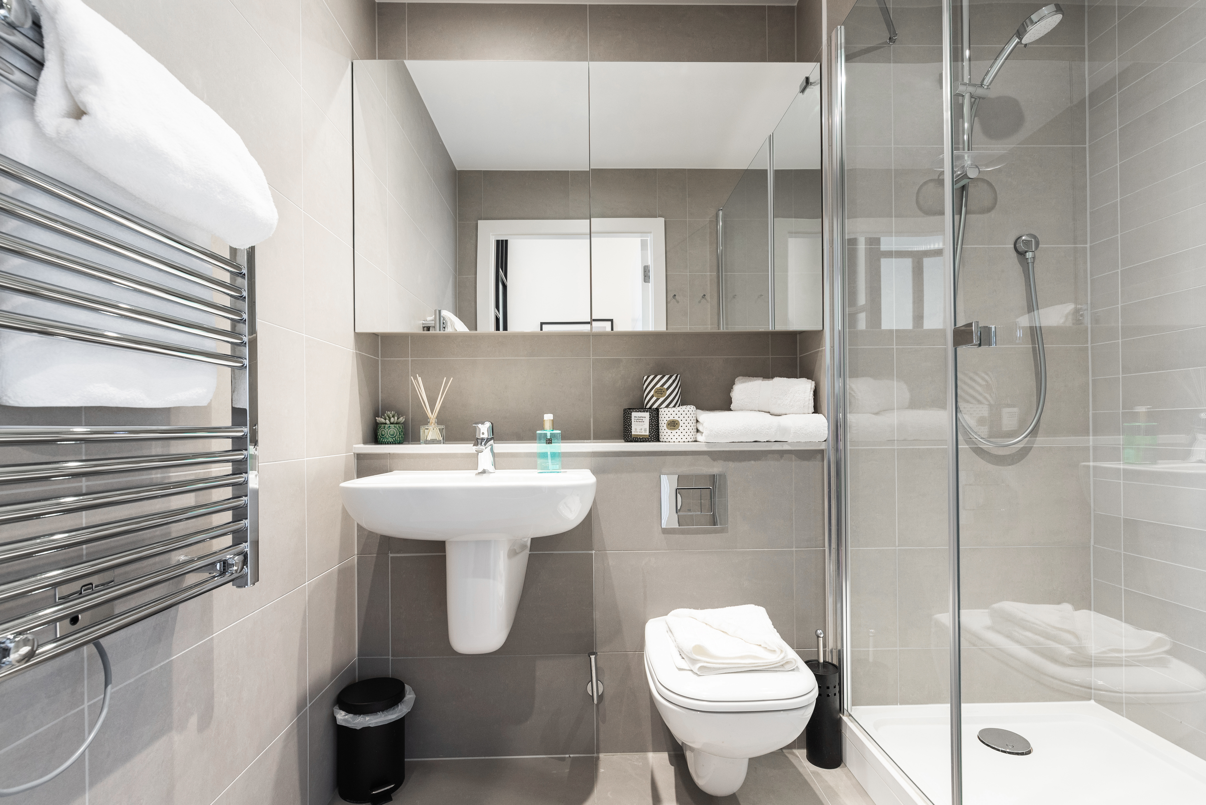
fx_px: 503
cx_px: 603
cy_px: 402
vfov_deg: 77.4
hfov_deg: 100.4
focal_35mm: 15
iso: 400
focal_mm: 15
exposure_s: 1/5
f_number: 7.1
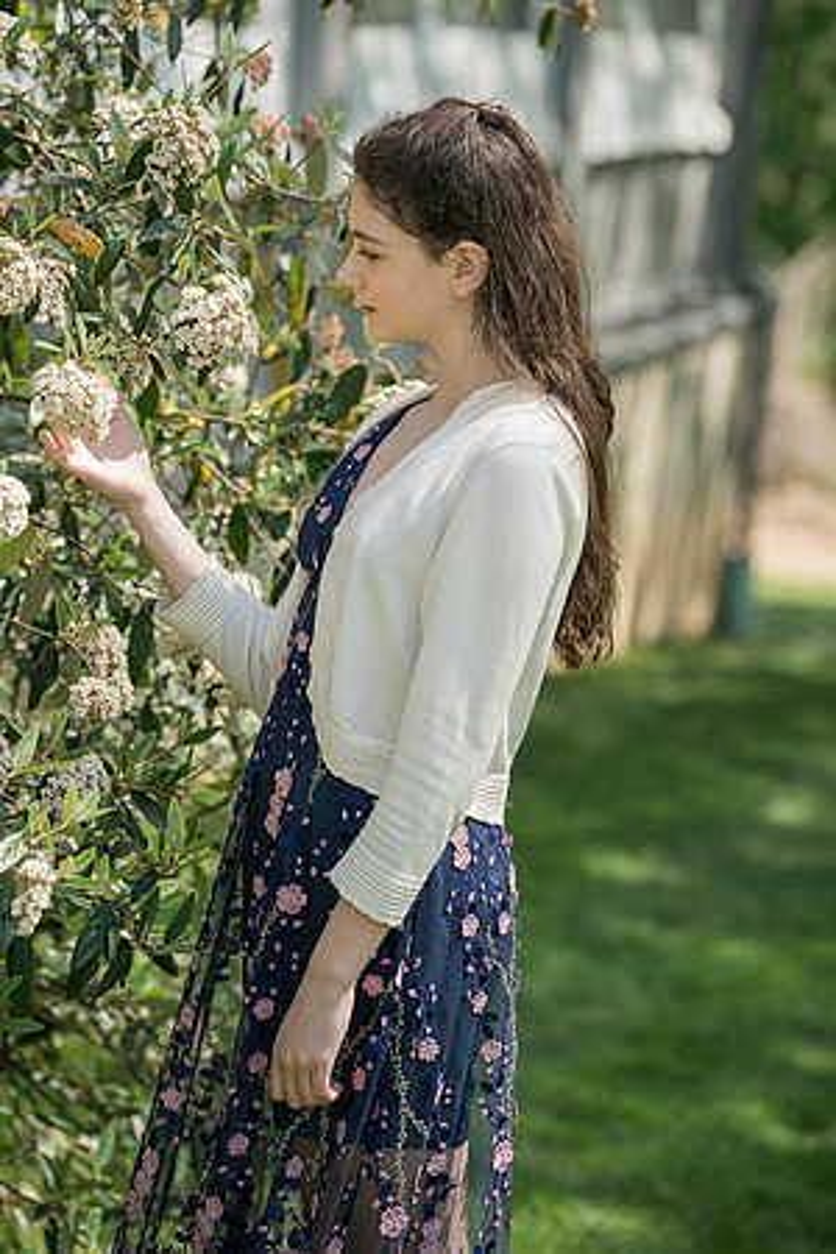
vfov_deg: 17.2
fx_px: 4145
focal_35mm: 119
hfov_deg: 11.5
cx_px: 418
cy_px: 627
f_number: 3.5
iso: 100
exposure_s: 1/500
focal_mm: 119
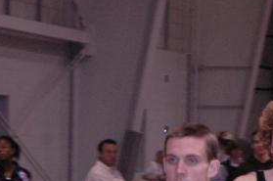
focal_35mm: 273
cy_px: 195
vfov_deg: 5.0
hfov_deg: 7.6
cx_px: 162
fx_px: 2067
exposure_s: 1/125
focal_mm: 70
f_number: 4.5
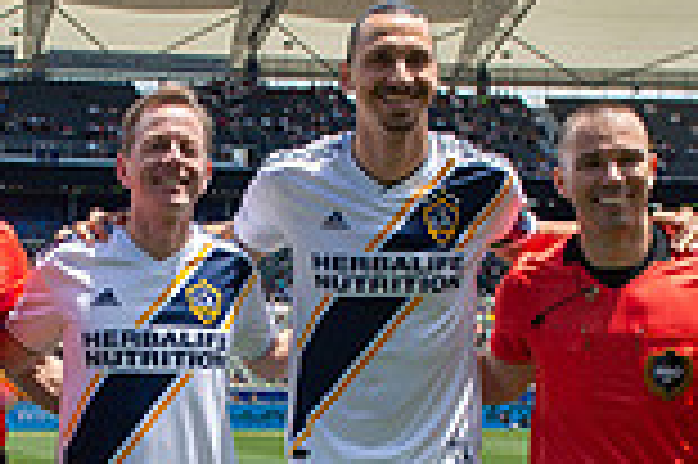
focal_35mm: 90
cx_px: 144
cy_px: 444
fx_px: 1743
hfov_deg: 22.4
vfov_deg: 14.9
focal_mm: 24
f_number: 5.6
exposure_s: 1/1000
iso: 200
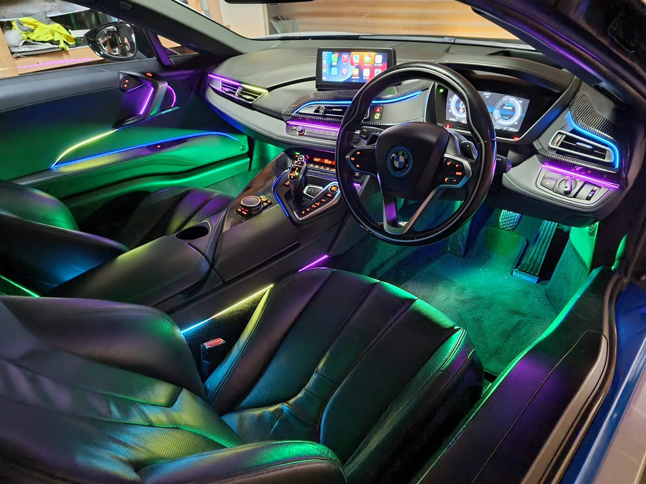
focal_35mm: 24
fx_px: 448
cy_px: 242
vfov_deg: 56.8
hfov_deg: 71.6
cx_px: 323
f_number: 1.8
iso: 1600
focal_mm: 6.7
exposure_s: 1/10
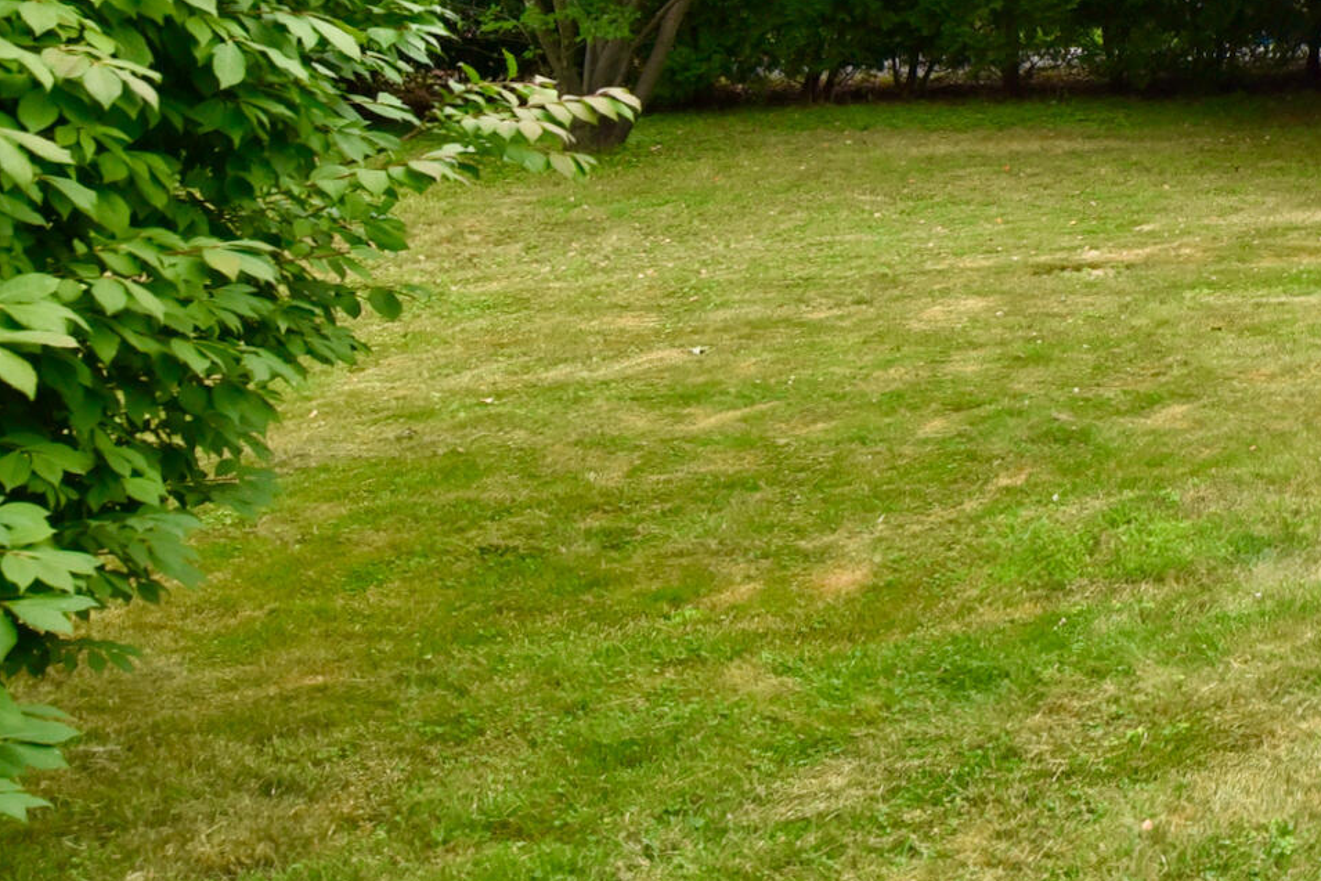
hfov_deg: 32.2
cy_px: 16
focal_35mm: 44
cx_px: 1764
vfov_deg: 28.7
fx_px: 1615
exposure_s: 1/250
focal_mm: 14
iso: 800
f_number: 8
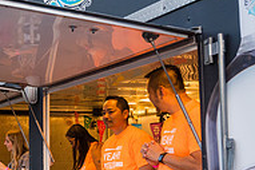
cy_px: 110
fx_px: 517
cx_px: -51
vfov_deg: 18.6
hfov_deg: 25.0
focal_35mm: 73
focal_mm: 24
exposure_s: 1/800
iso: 1600
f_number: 4
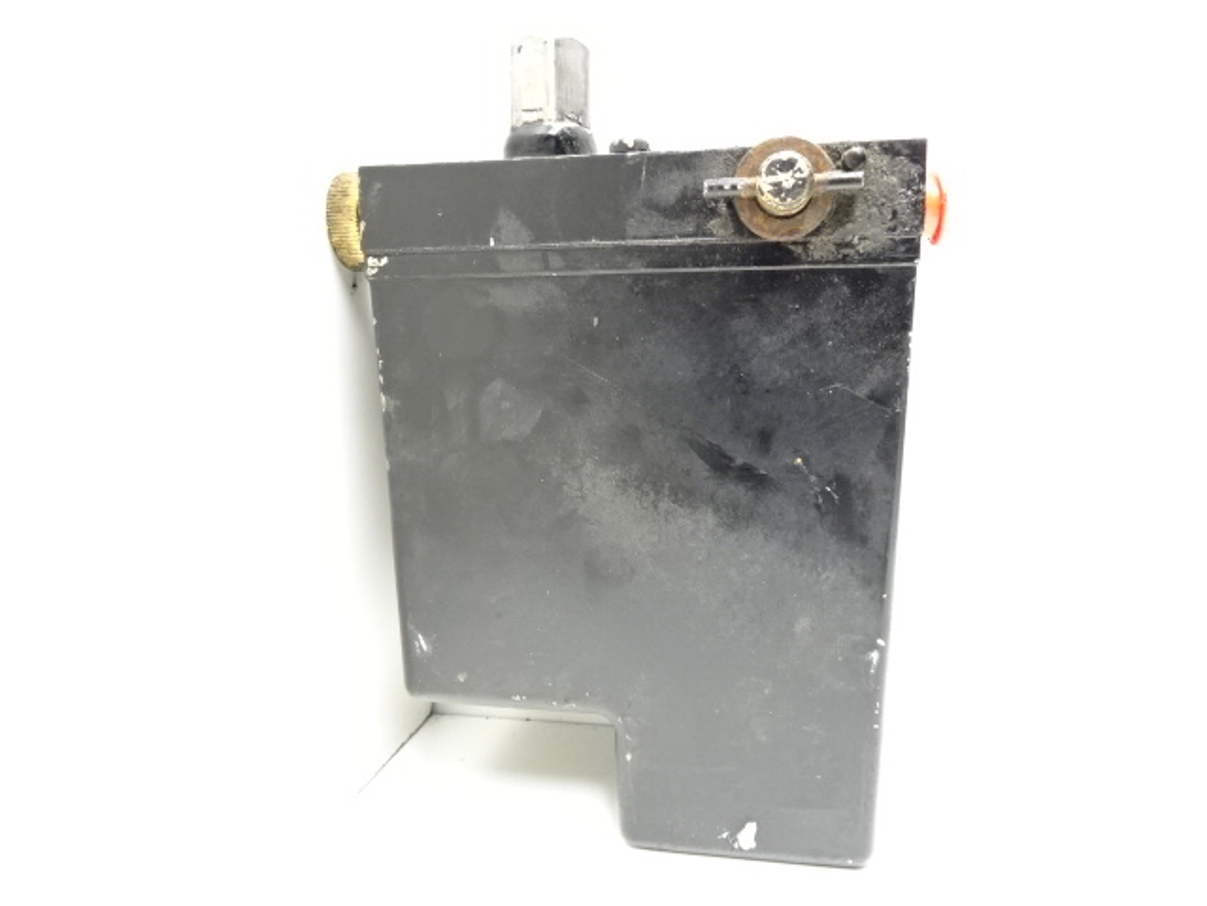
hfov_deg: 71.6
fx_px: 837
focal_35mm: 24
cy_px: 453
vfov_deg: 56.8
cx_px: 604
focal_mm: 4.1
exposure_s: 1/30
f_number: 3.5
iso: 500
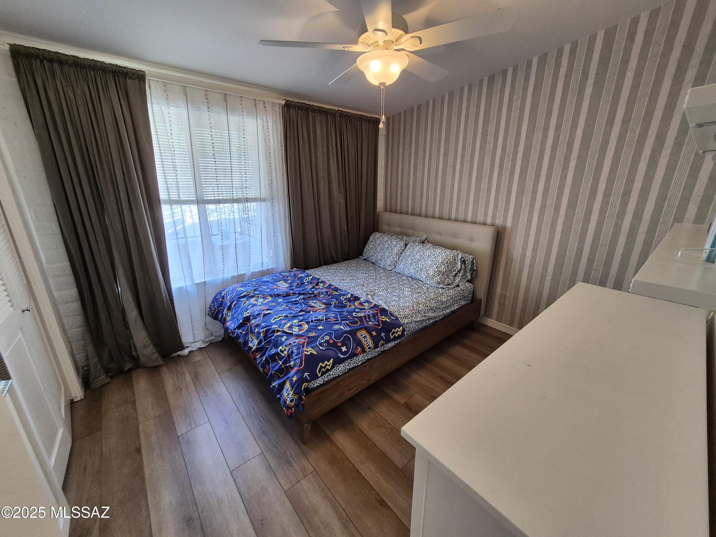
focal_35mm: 13
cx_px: 358
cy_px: 268
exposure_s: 1/60
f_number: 2.2
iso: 125
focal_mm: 1.74
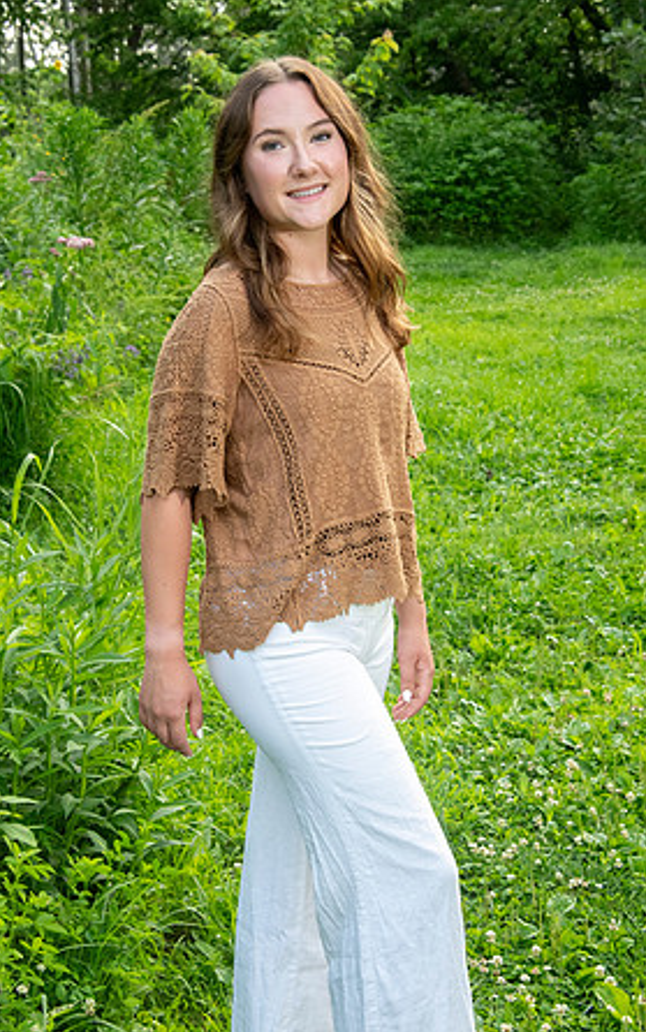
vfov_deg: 27.8
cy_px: 518
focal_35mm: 74
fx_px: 2083
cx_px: 301
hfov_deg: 17.6
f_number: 13
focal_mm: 72
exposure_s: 1/160
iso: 2500
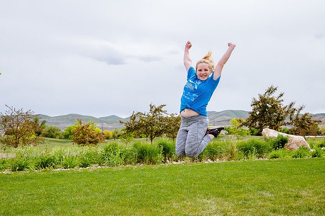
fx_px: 398
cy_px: 111
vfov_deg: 30.4
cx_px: 149
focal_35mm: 44
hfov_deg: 44.3
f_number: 6.3
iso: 200
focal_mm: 40
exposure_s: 1/500
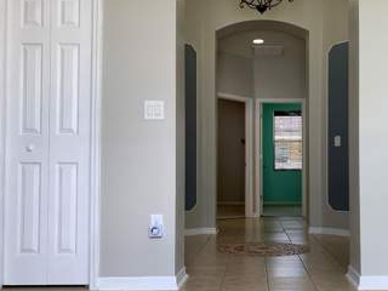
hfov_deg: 47.0
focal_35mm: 39
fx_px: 437
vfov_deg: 36.8
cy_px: 161
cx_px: 264
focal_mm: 4.25
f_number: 1.8
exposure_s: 1/120
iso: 50
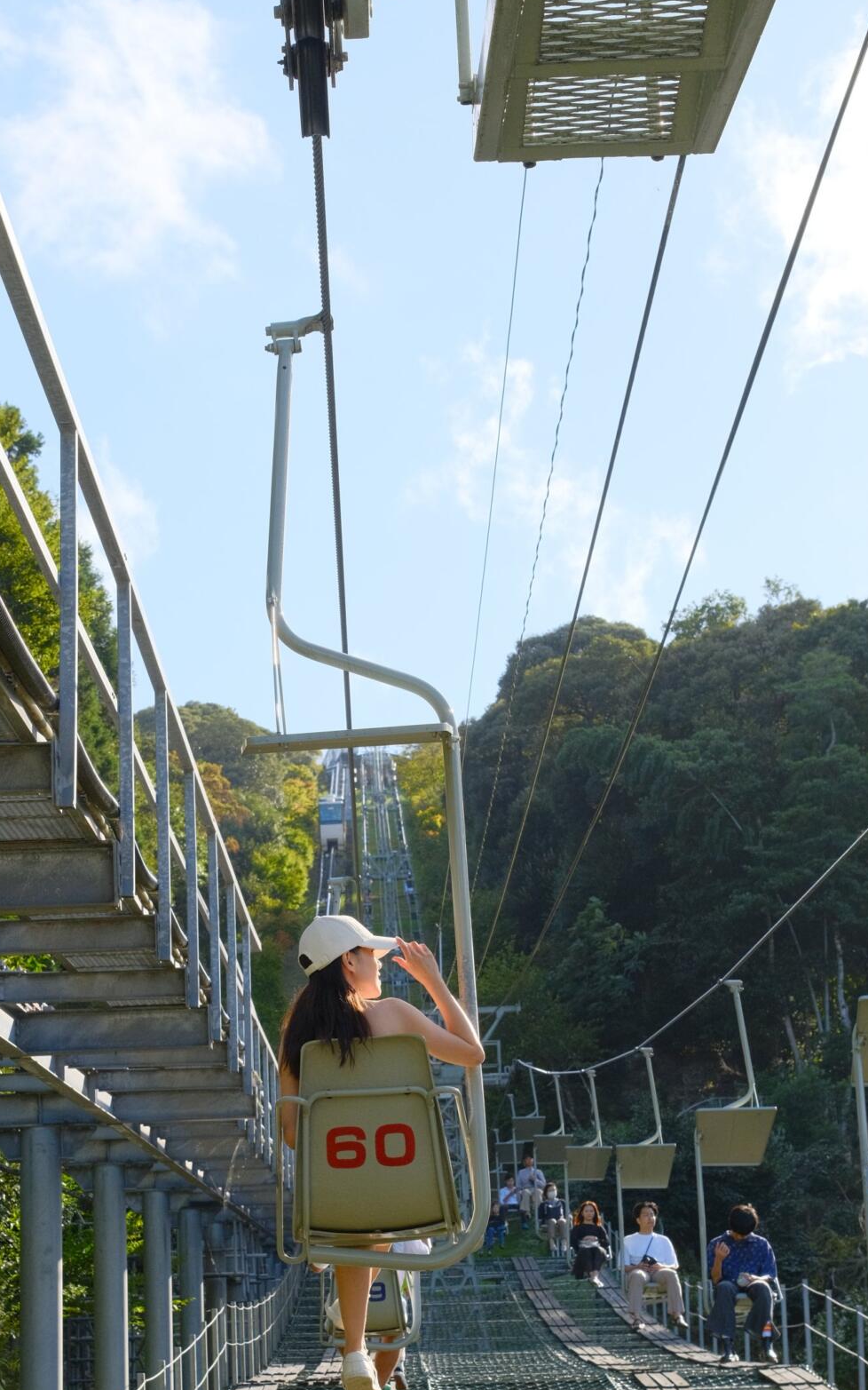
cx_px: 298
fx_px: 2839
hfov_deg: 17.3
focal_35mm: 75
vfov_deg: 27.3
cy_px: 973
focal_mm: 33
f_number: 5.6
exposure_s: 1/950
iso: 800
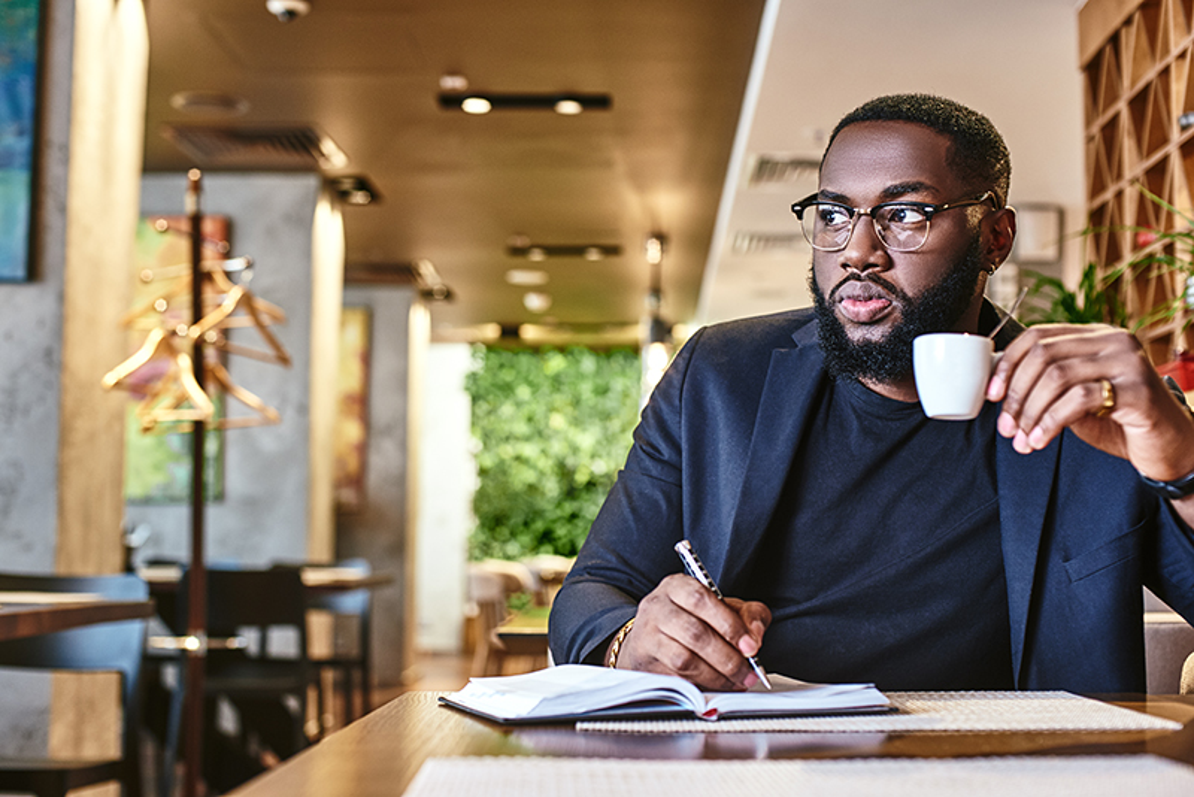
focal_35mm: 50
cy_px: 398
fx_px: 1659
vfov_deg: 27.0
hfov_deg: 39.6
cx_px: 597
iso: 400
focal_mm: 50
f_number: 4
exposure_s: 1/50
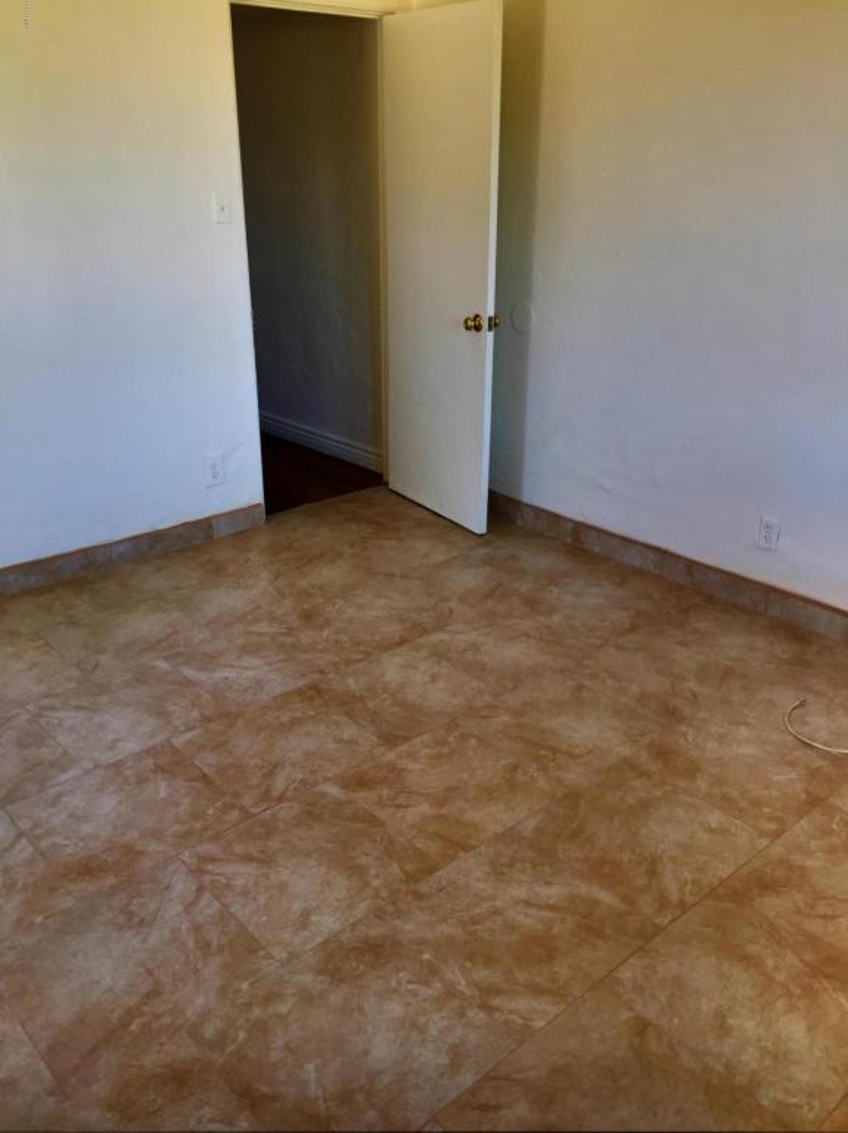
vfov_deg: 61.7
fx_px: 948
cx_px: 424
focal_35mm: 29
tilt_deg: -20.8
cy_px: 566
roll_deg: -0.4
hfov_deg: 48.2
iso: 40
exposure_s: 1/120
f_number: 2.2
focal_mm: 4.15
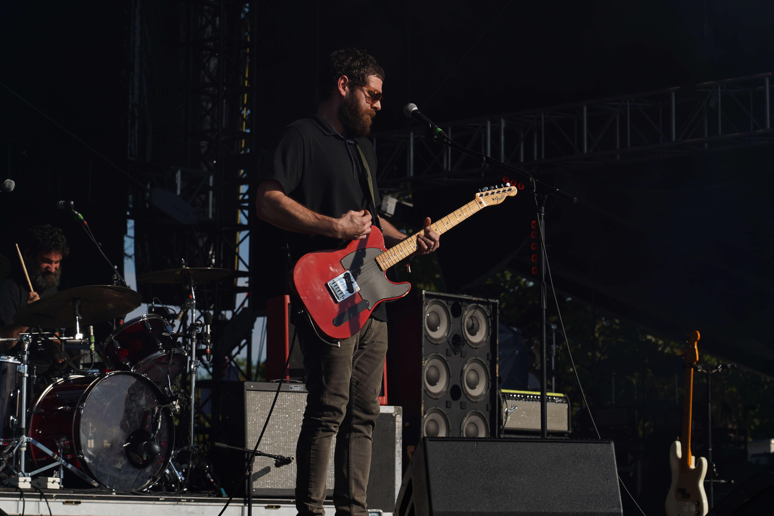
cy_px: 258
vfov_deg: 13.0
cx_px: 387
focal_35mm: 105
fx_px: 2257
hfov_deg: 19.5
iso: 100
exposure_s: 1/640
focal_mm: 105
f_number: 8
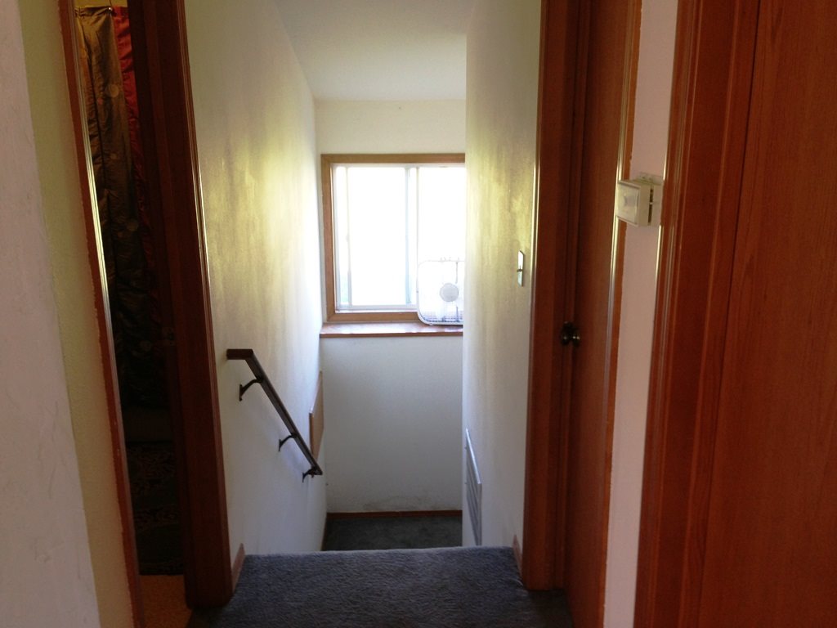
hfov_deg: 55.4
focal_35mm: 33
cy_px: 314
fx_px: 798
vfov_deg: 42.9
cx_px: 418
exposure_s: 1/20
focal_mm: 4.13
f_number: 2.4
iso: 64
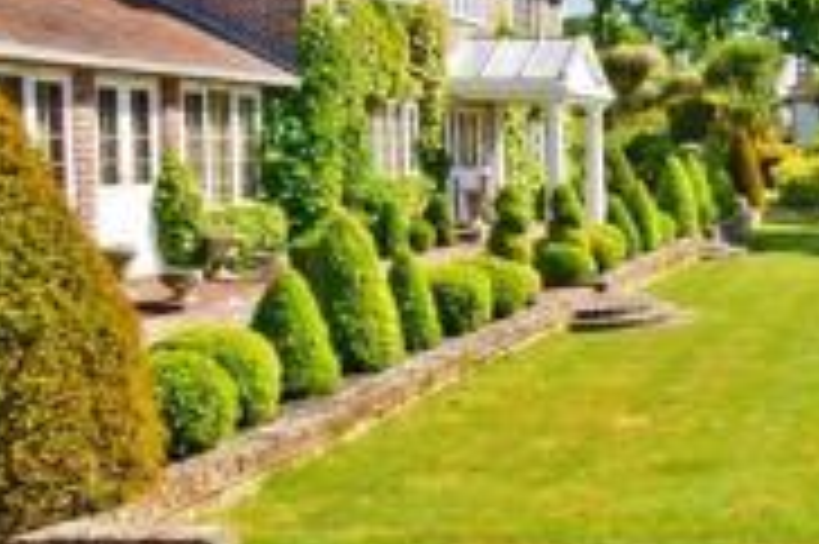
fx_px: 1227
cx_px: 1053
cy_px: 196
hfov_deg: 29.8
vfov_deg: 24.9
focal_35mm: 54
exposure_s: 1/200
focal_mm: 10
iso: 640
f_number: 22
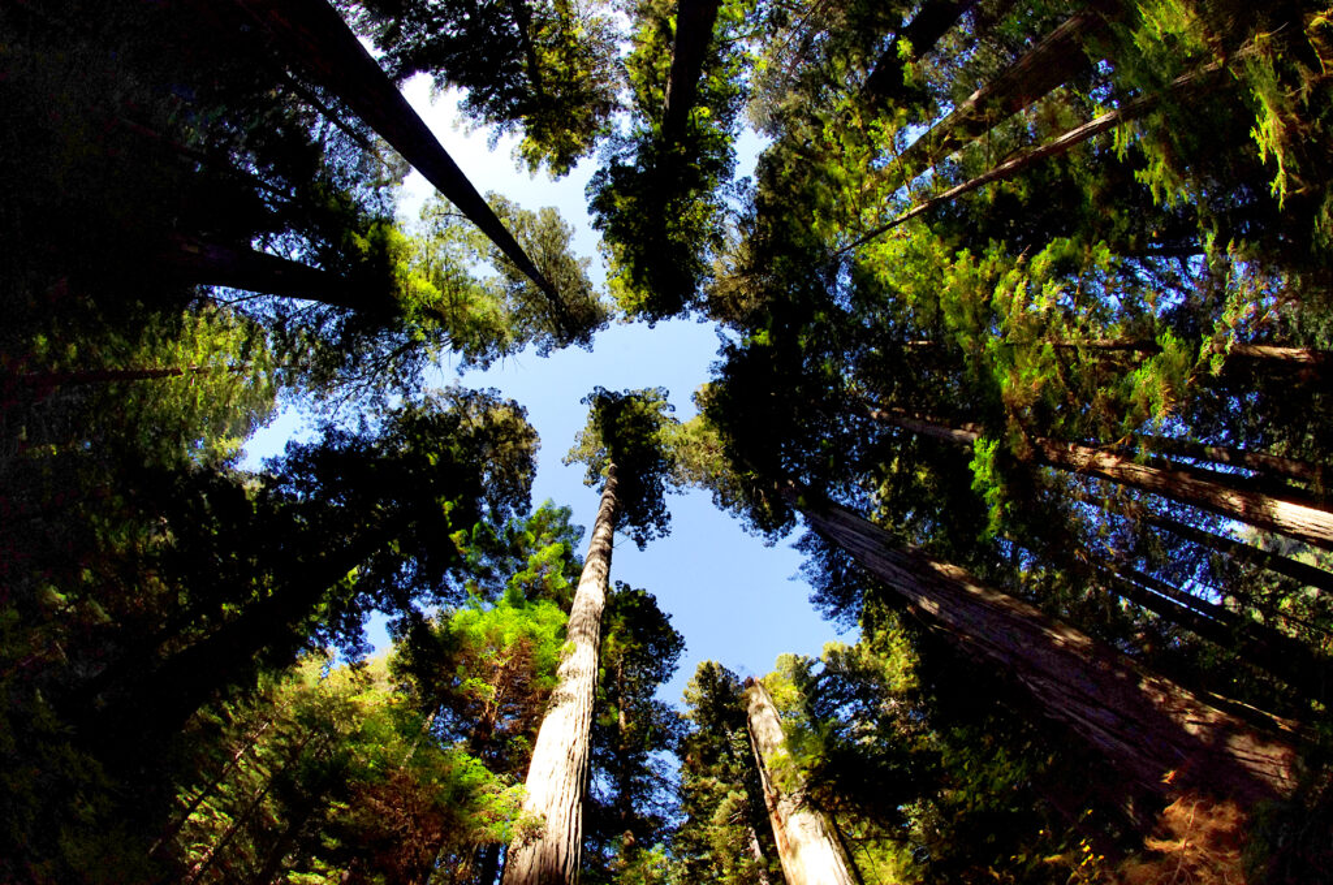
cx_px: 666
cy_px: 442
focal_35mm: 12
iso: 800
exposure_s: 1/125
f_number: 13
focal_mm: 8
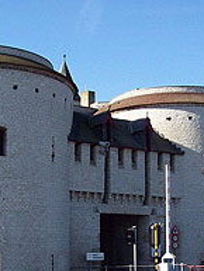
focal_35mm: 84
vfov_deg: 23.0
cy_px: 204
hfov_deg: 17.6
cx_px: 111
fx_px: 659
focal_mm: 6
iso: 80
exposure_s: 1/366
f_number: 4.8
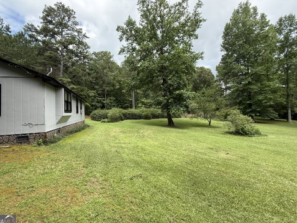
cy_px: 107
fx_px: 129
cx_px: 139
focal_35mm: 15
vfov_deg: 81.7
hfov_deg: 98.1
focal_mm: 2.22
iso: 64
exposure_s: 1/590
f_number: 2.2
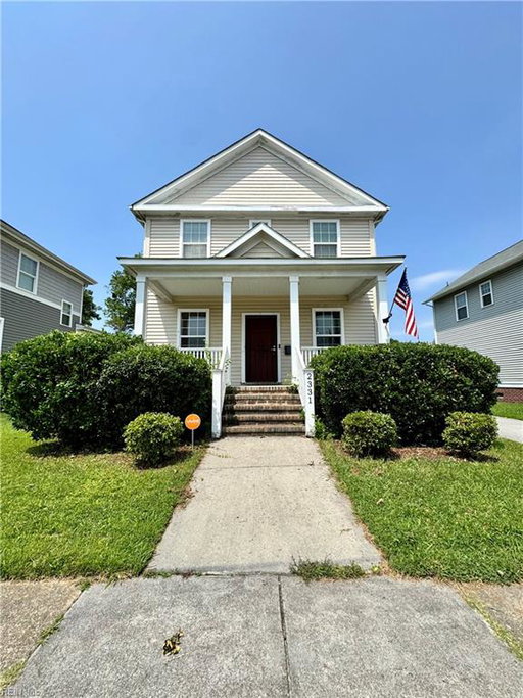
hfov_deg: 85.7
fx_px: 282
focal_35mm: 14
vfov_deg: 102.1
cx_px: 262
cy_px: 349
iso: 50
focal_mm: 2.22
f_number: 2.2
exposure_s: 1/2342
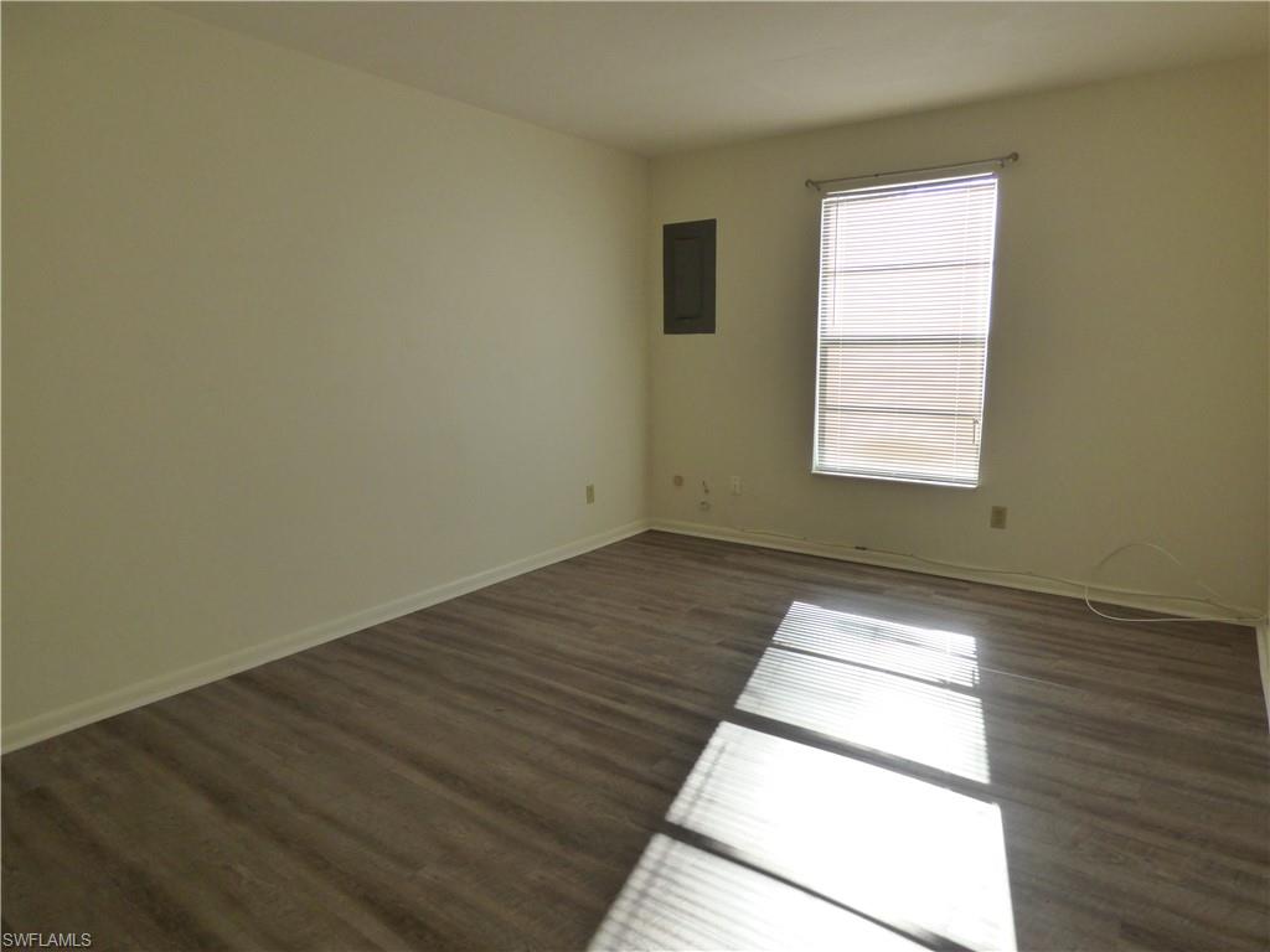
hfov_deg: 81.7
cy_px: 476
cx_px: 635
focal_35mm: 20
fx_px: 734
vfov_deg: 66.0
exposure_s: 1/200
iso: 200
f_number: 2.8
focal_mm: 3.58
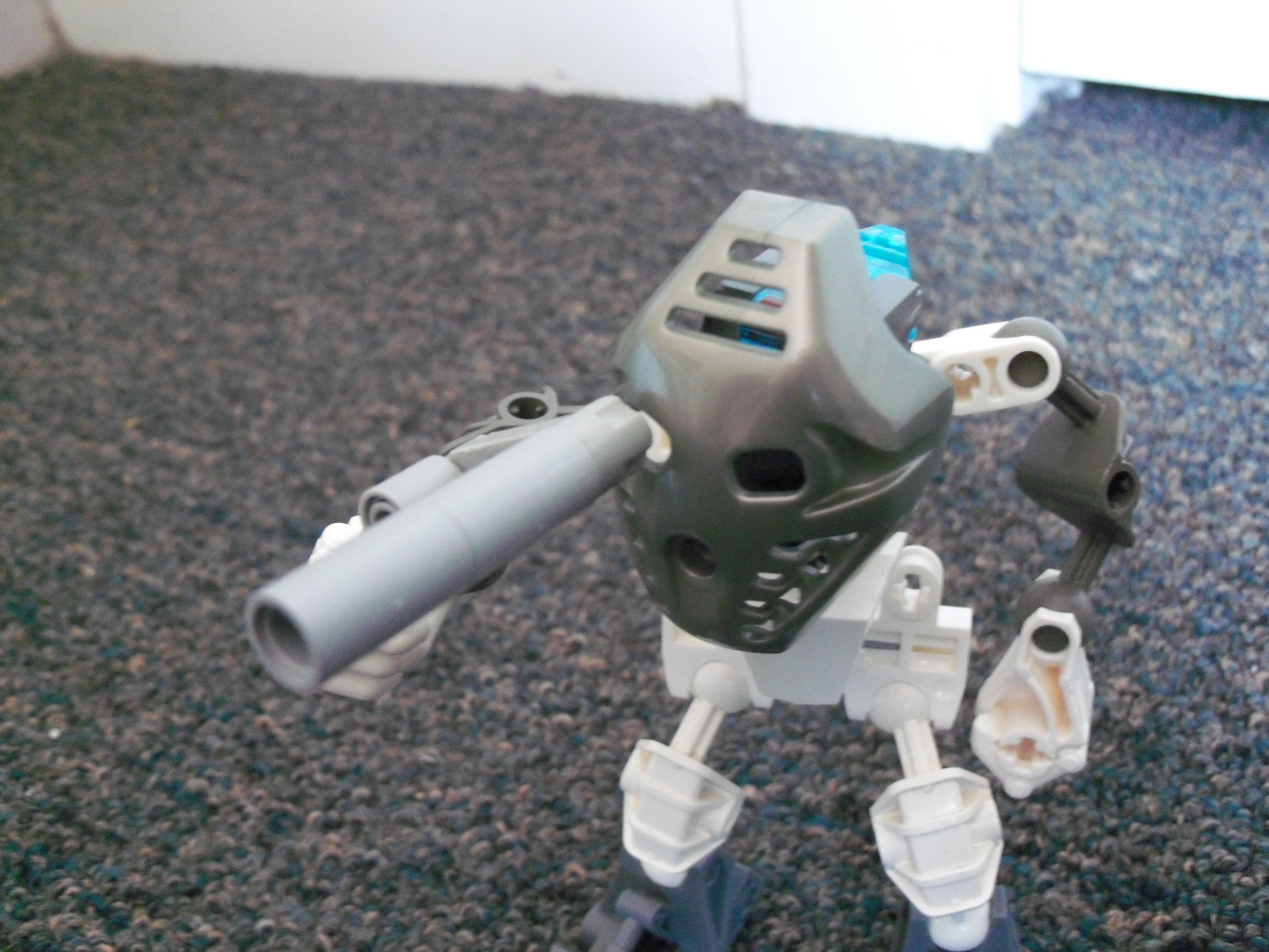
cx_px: 634
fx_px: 1283
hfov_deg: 52.6
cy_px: 476
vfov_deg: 40.7
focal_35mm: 35
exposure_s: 1/13
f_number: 3
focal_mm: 6.3
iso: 400
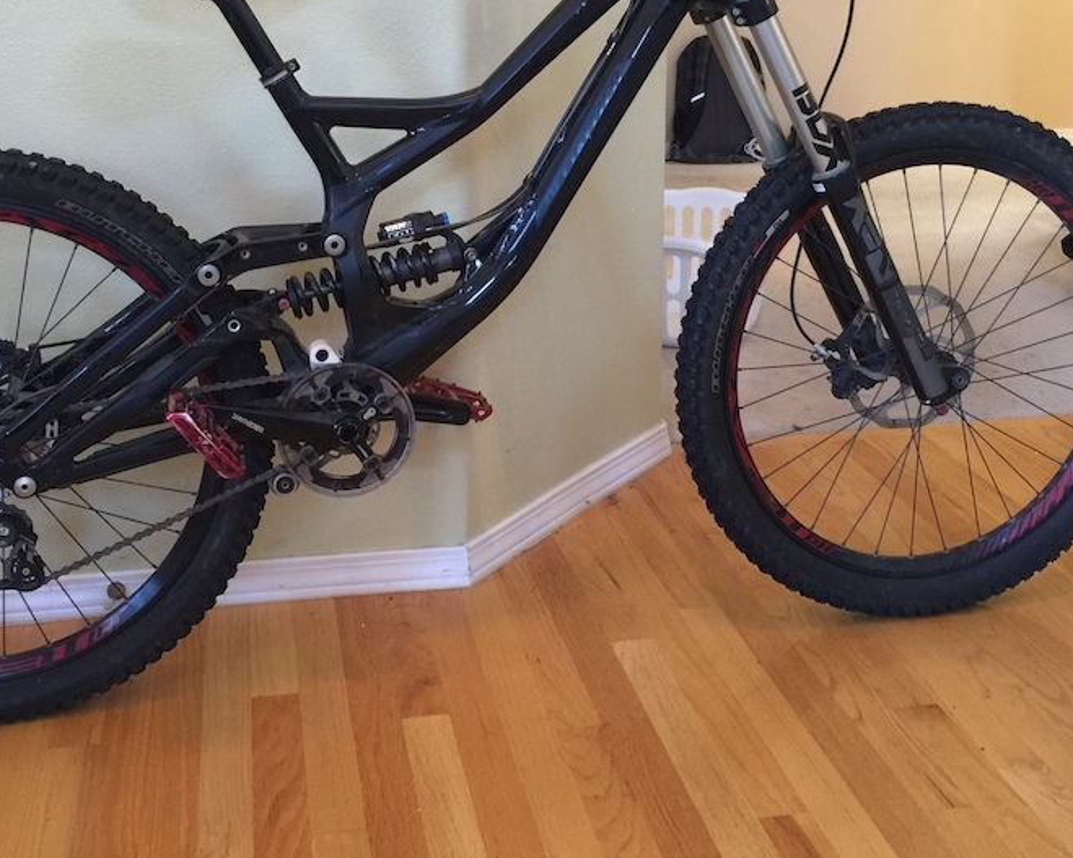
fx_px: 1397
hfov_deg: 41.9
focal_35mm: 44
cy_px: 257
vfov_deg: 33.7
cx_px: 462
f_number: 2.2
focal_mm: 4.15
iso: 125
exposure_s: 1/15
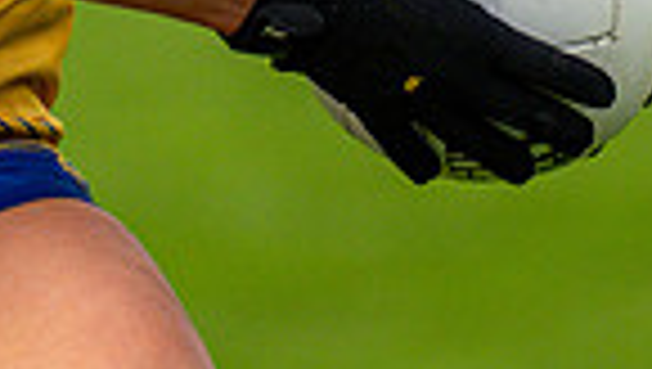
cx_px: 202
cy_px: -477
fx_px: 32579
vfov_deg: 0.6
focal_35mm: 1882
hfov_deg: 1.1
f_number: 2.8
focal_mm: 300
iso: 640
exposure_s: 1/5000
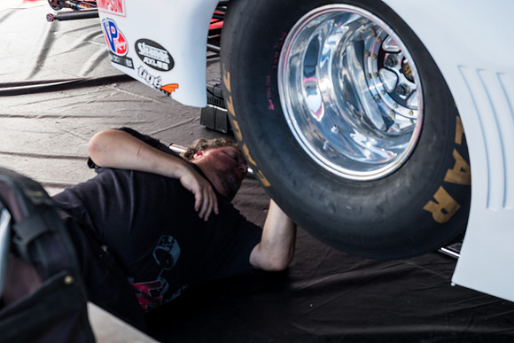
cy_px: 172
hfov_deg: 32.9
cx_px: 257
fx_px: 871
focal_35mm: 61
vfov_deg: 22.3
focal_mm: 40.7
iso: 400
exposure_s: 1/80
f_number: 9
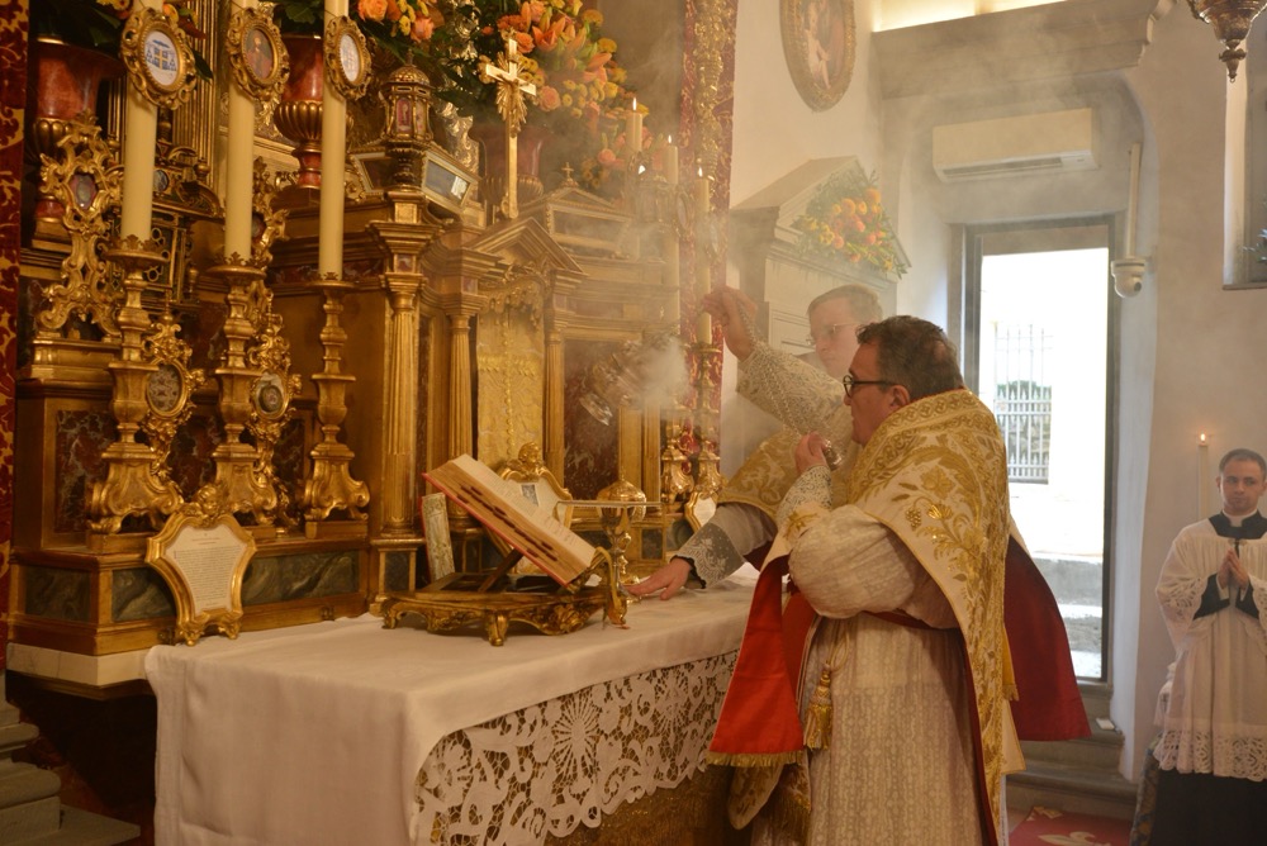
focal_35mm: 35
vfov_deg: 37.9
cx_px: 634
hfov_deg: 54.4
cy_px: 423
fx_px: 1232
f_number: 6.3
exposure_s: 1/160
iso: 1600
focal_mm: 35
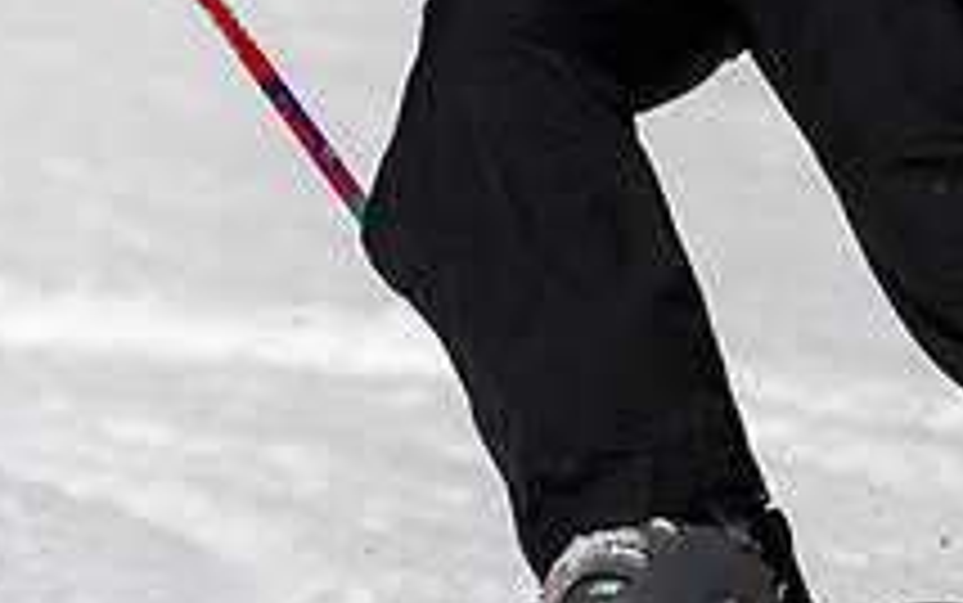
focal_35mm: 1971
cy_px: 79
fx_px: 51756
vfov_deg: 0.7
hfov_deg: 1.1
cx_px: 1019
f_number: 8
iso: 200
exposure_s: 1/2000
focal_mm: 400
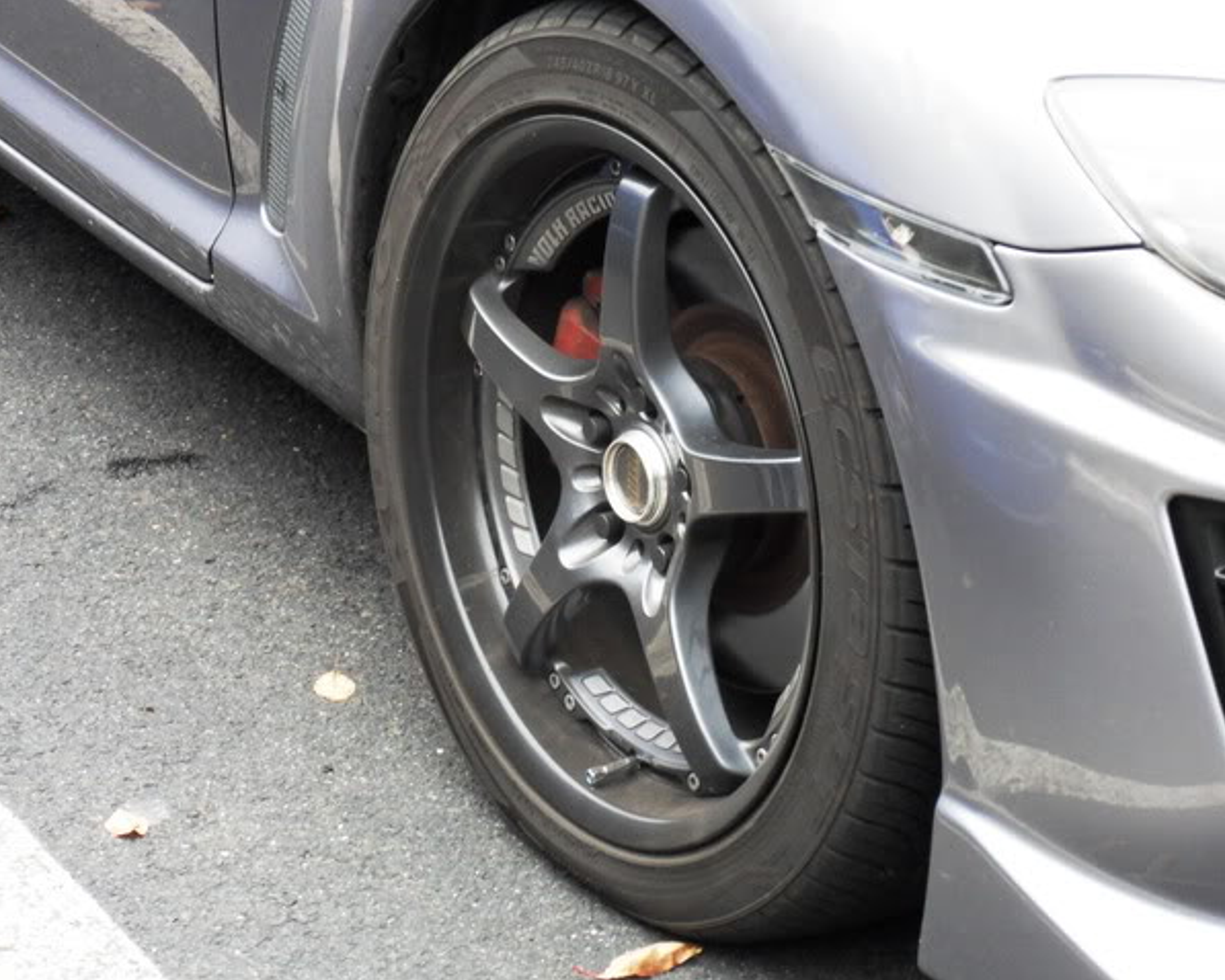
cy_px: 490
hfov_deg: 14.2
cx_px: 605
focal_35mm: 136
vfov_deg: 11.4
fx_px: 4932
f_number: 5.8
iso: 400
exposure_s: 1/30
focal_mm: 22.8
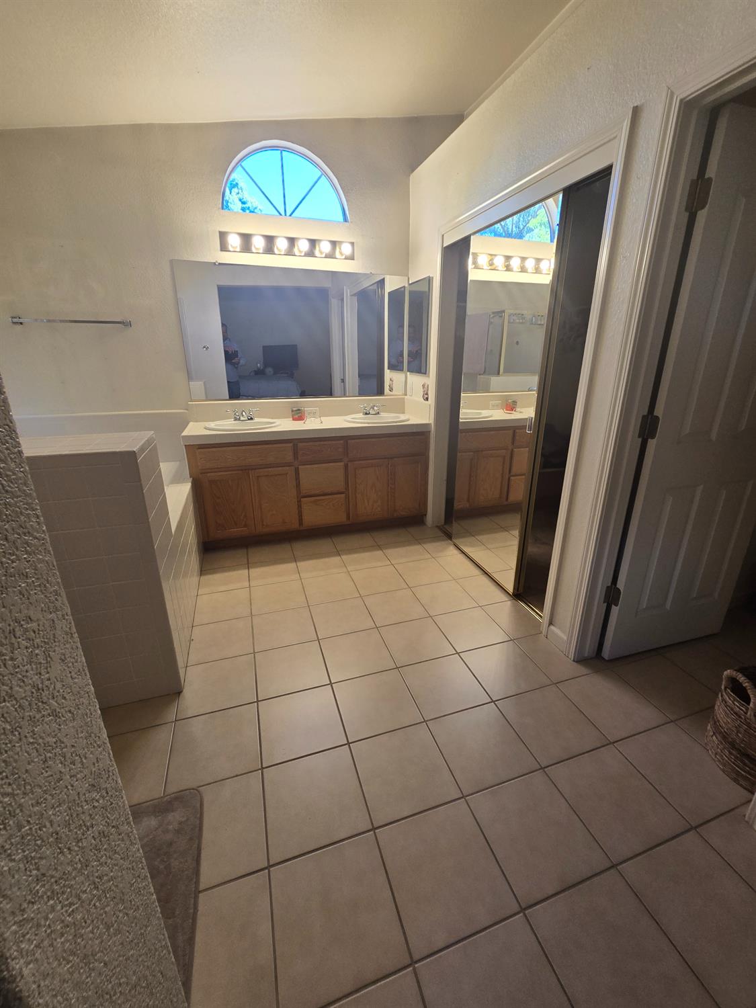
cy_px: 504
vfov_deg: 106.2
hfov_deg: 89.9
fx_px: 379
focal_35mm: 13
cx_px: 378
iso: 100
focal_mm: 2.2
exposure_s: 1/120
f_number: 2.2
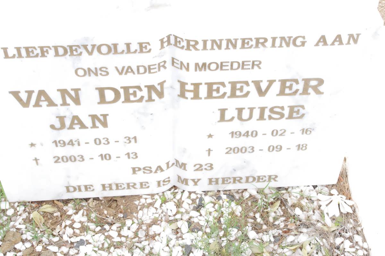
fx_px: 609
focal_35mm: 57
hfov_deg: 35.1
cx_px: 192
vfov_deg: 23.7
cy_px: 128
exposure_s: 1/125
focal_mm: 37.5
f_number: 11
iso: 800
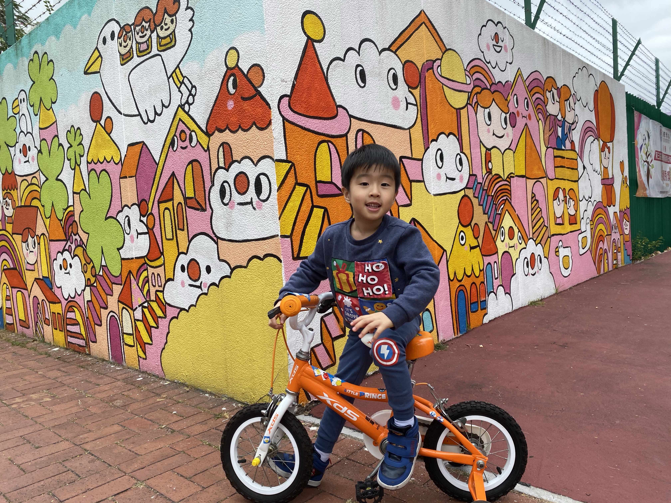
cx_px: 336
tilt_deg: -1.4
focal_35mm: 26
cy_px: 252
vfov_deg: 53.1
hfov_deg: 67.3
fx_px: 504
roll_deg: +3.7
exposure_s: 1/217
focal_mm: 4.25
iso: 32
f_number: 1.8
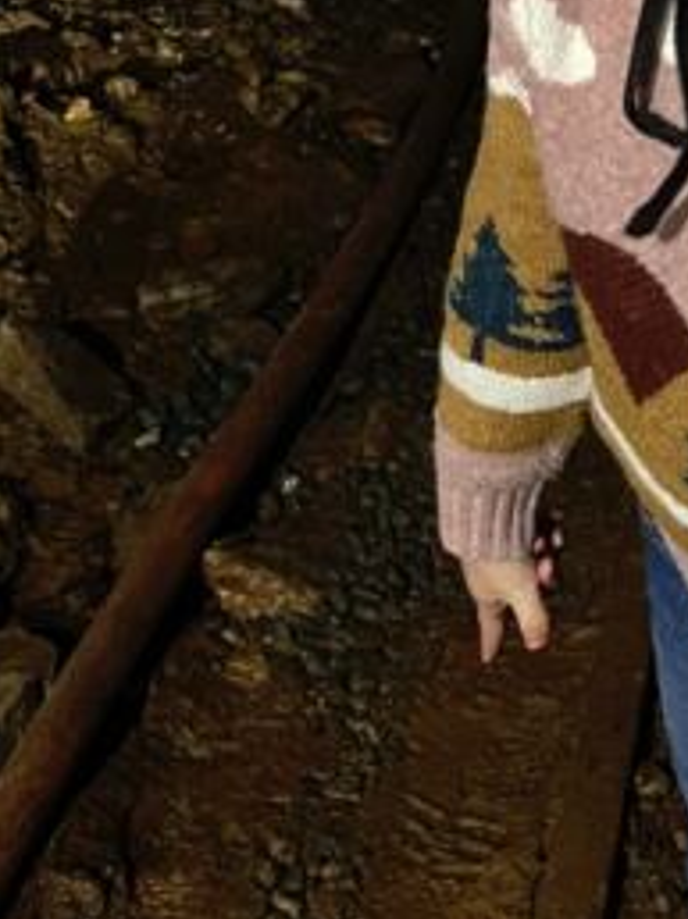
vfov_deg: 22.6
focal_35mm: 86
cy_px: 233
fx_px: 2283
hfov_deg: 17.1
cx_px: 506
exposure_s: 1/25
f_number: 1.6
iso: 640
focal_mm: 5.1
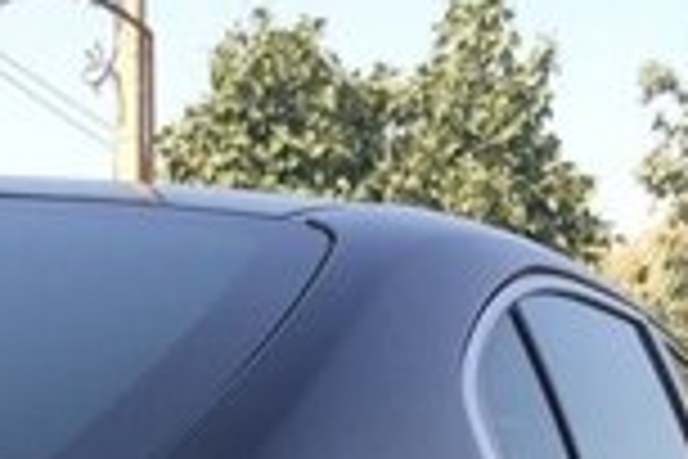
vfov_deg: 11.6
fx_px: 1873
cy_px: 1094
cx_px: 472
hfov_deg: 20.7
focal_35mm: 98
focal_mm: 4.15
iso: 32
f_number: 2.2
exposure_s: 1/682
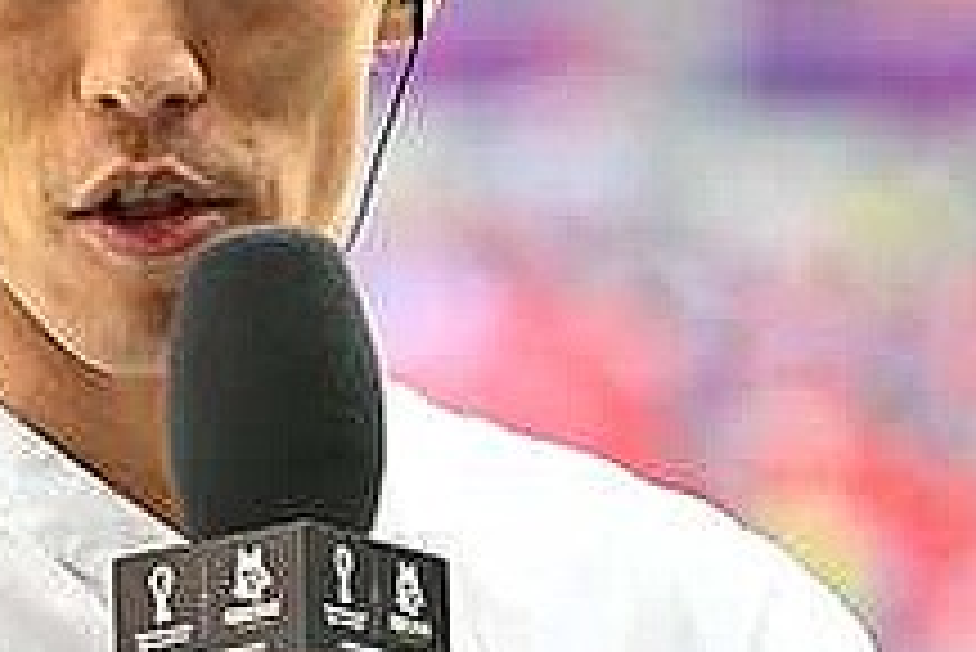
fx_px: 15544
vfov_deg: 2.4
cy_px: 337
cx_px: 227
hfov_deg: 3.6
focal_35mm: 573
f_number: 4
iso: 640
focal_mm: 195
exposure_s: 1/640
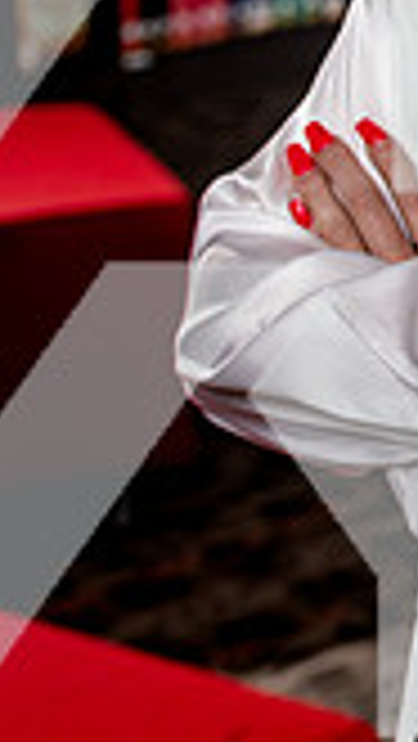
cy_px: -43
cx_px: 656
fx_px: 3187
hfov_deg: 7.4
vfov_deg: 13.1
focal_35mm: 162
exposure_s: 1/250
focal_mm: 44
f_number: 4
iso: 160
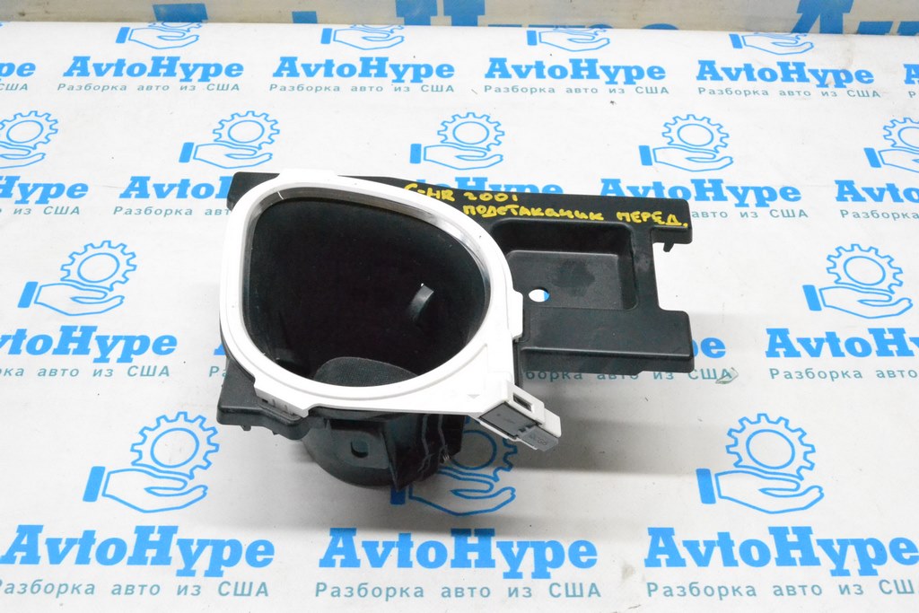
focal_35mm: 39
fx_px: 996
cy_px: 306
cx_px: 460
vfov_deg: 34.2
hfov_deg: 49.5
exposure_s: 1/100
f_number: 13
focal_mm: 26
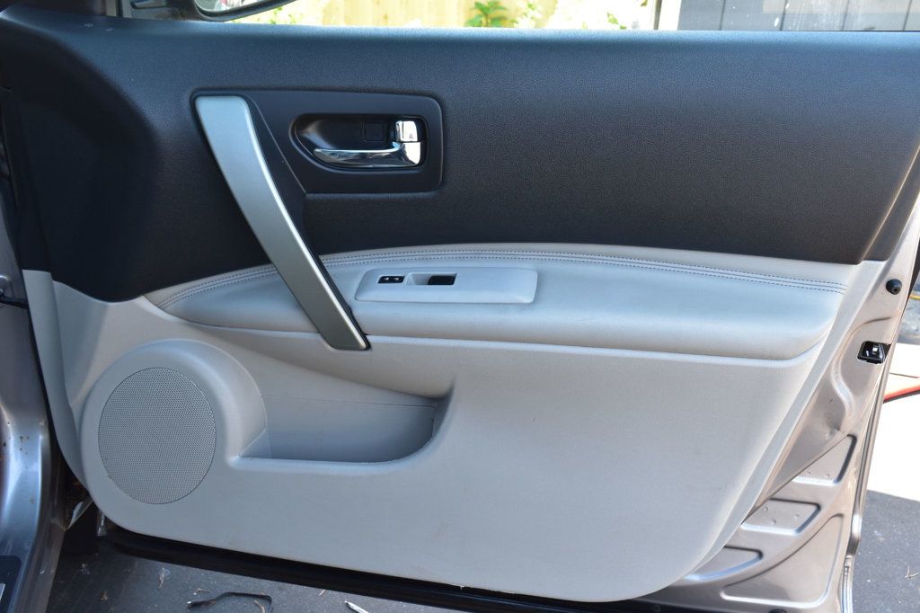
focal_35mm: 36
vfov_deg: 36.8
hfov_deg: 53.1
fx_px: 920
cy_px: 306
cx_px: 460
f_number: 8
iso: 400
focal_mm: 24
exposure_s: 1/50
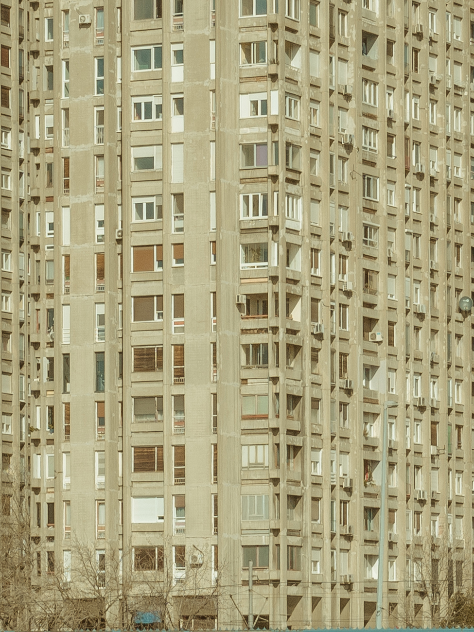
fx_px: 3998
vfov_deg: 9.0
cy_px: 299
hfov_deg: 6.8
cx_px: 0
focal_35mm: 219
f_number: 11
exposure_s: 1/1000
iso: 400
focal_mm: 49
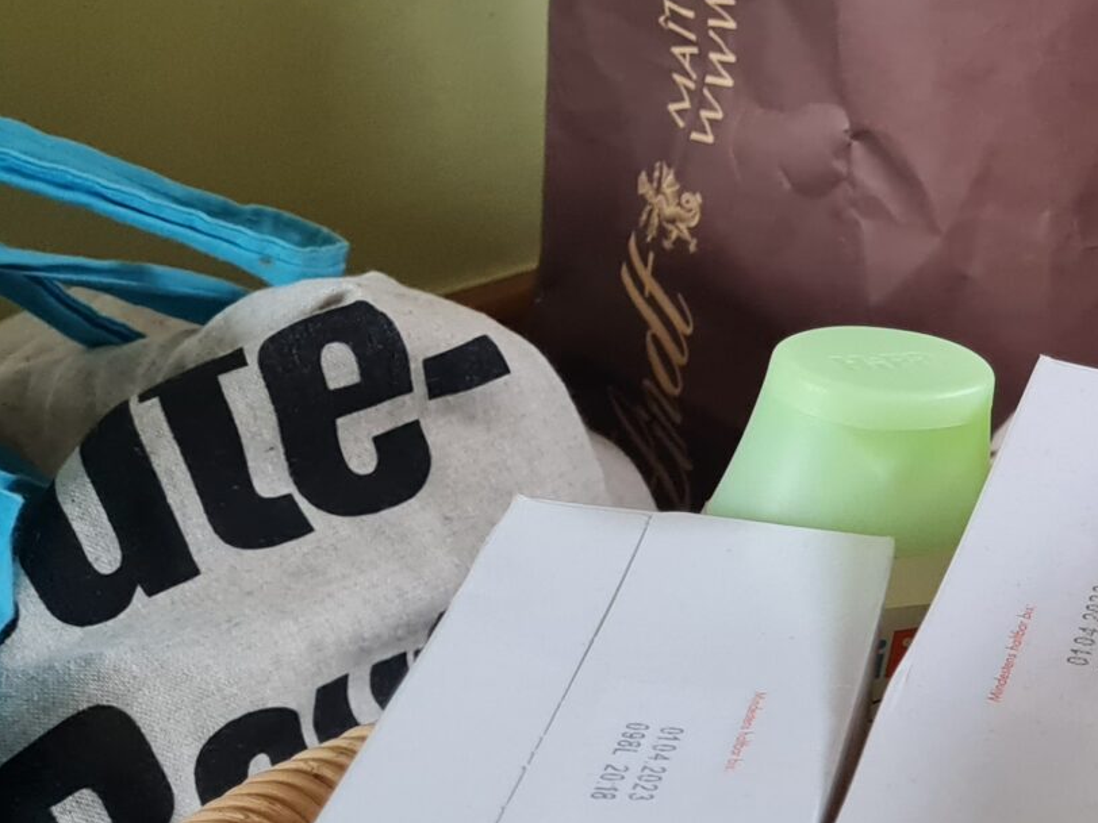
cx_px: 1448
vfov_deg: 18.0
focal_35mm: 82
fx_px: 2601
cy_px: 330
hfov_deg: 21.4
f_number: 1.8
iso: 400
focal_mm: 5.4
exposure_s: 1/50
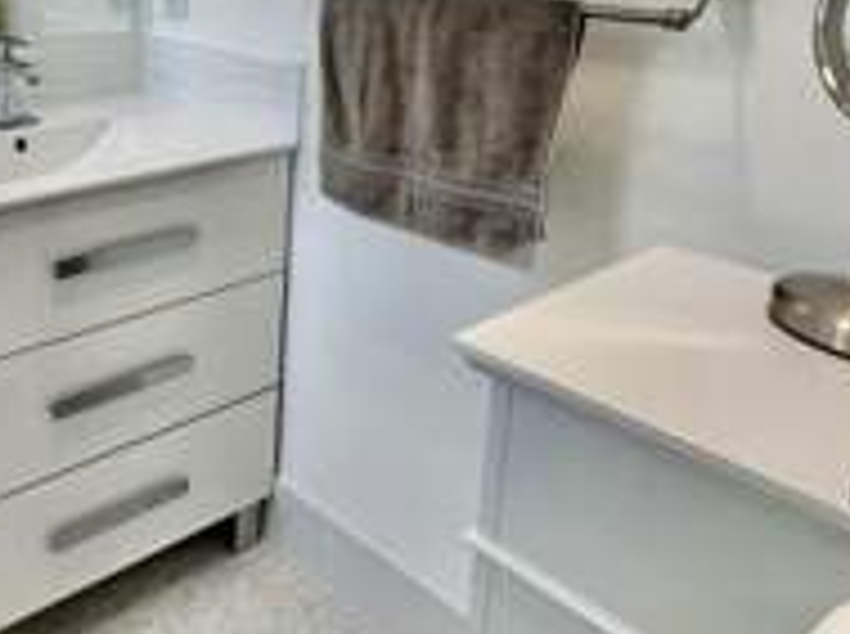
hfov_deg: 48.0
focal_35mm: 33
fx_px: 809
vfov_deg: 39.3
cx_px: 45
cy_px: 47
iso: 32
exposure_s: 1/179
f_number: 1.8
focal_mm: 1.57
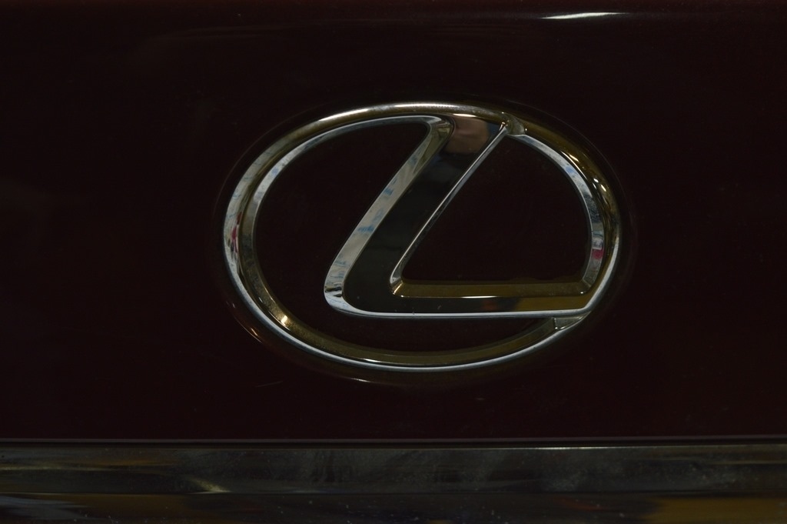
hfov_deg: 24.6
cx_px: 394
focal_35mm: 82
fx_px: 1802
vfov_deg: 16.5
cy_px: 262
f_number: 5.6
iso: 400
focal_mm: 55
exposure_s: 1/50
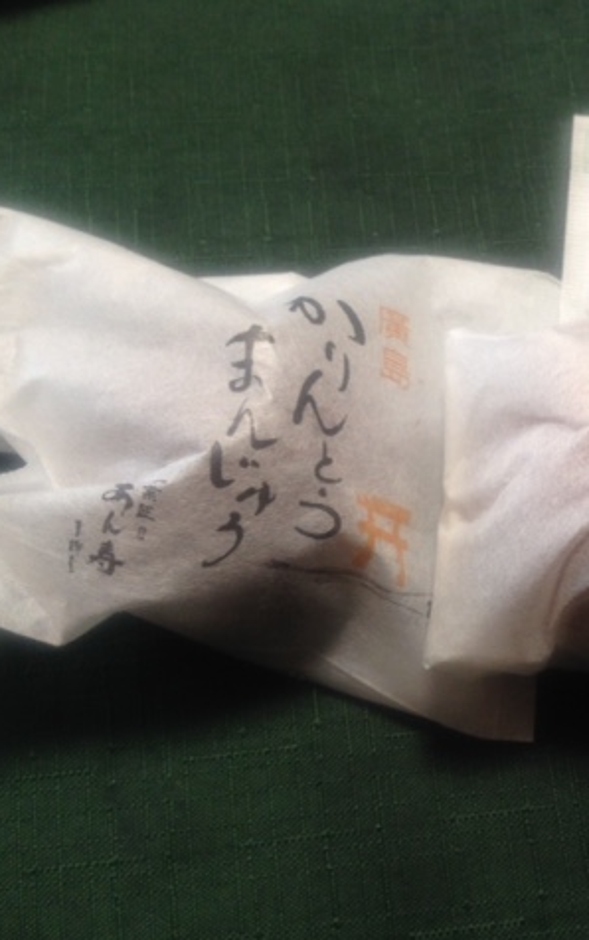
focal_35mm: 47
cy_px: 472
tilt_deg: -67.5
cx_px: 557
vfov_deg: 42.6
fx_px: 1206
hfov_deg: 26.3
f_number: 2.4
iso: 64
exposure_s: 1/20
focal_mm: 4.12
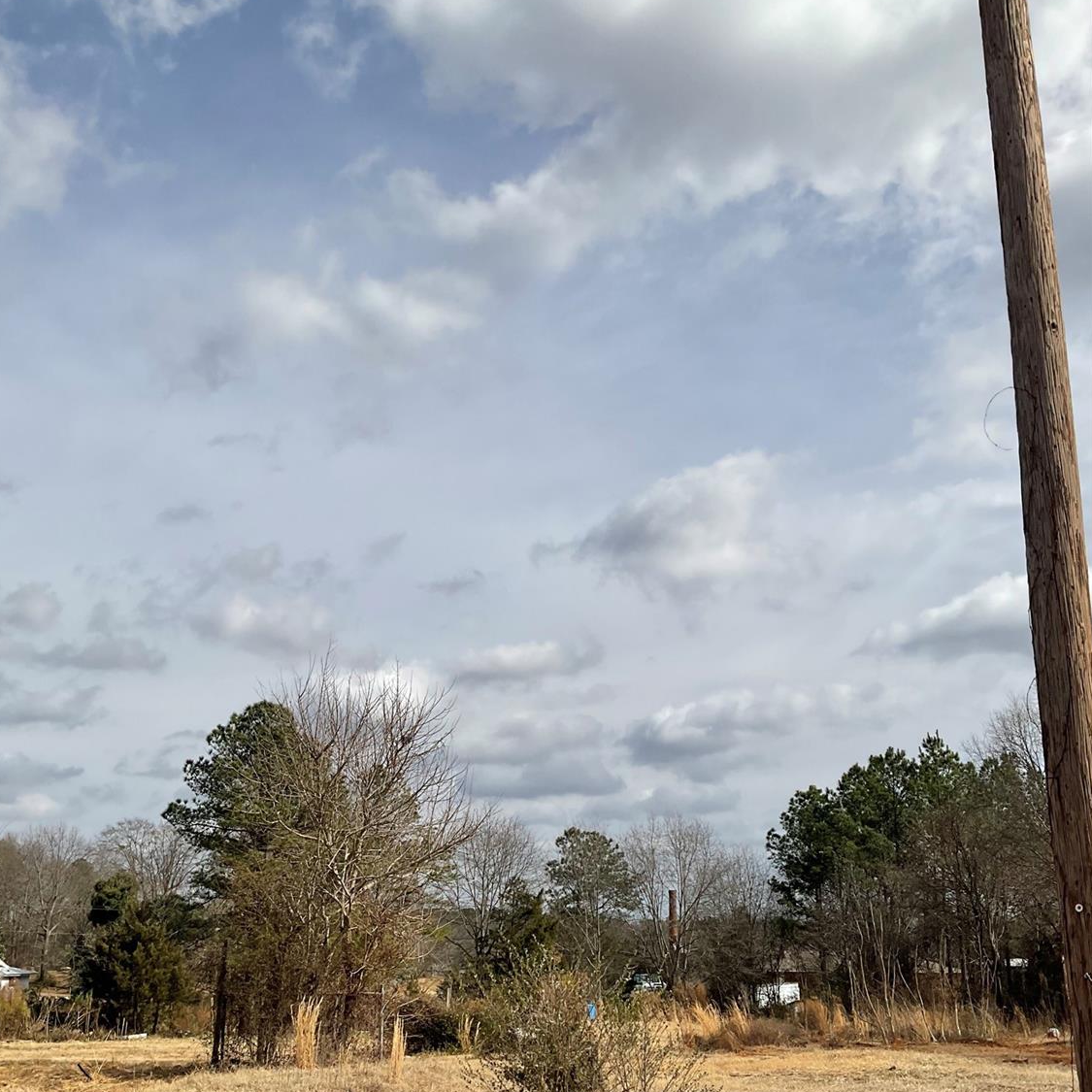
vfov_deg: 46.7
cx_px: 537
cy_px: 701
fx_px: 1249
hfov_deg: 47.2
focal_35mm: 35
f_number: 1.8
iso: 16
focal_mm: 3
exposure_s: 1/4065
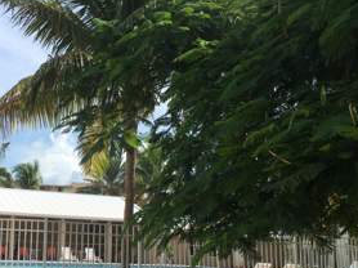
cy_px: 167
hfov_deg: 37.1
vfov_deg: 29.0
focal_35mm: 50
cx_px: 82
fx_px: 517
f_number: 2.2
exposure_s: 1/1570
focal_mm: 4.15
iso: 25
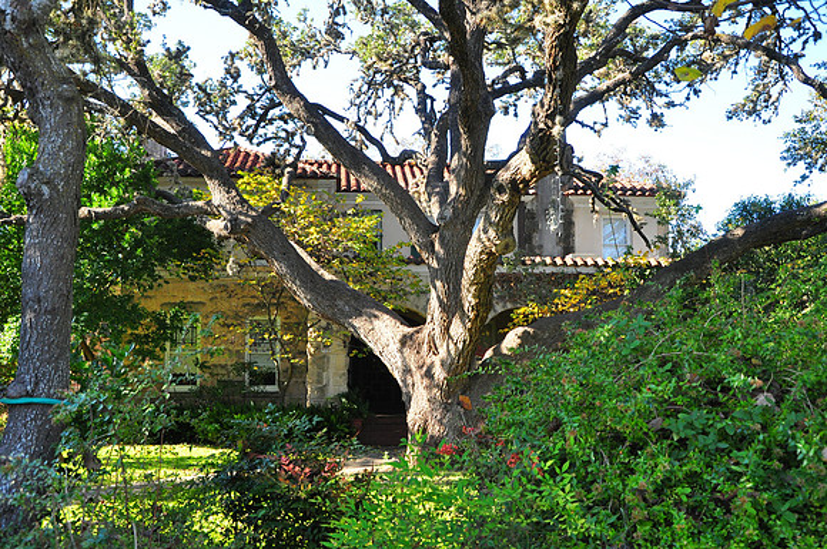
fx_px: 895
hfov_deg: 49.6
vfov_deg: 34.1
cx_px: 414
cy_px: 274
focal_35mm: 39
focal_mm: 26
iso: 800
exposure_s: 1/200
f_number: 7.1
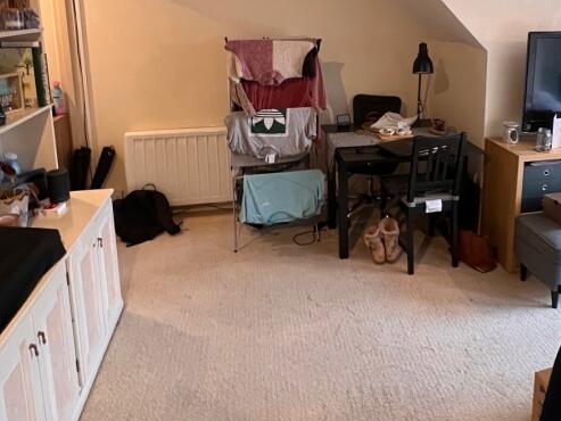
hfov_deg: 64.5
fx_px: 438
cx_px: 345
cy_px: 90
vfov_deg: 48.7
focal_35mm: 27
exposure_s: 1/50
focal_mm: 1.57
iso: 800
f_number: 1.8
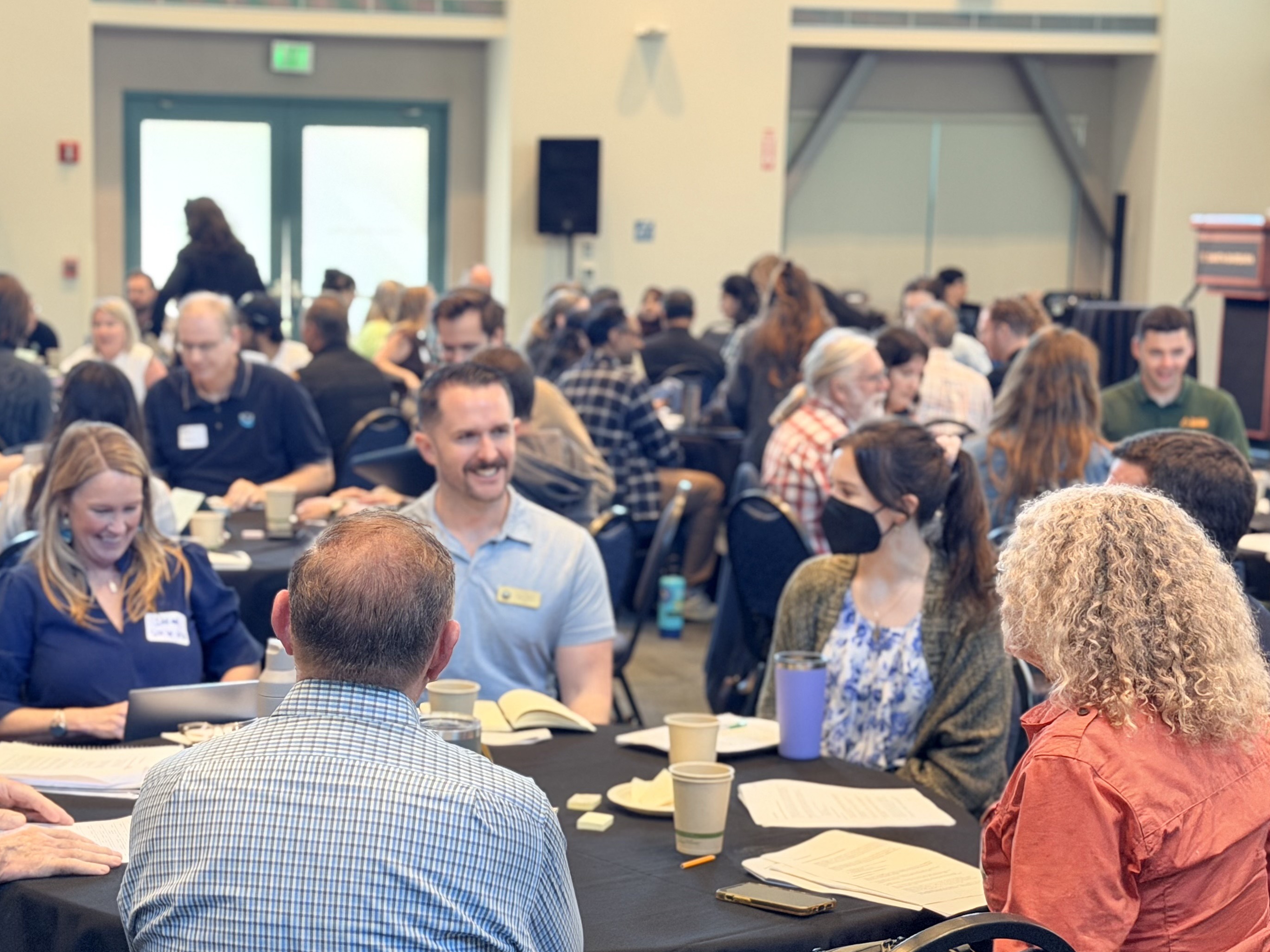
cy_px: 612
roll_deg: -0.5
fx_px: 2605
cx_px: 476
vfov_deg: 20.7
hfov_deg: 27.3
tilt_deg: -8.8
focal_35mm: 71
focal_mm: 6.76
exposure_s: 1/36
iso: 250
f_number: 1.78
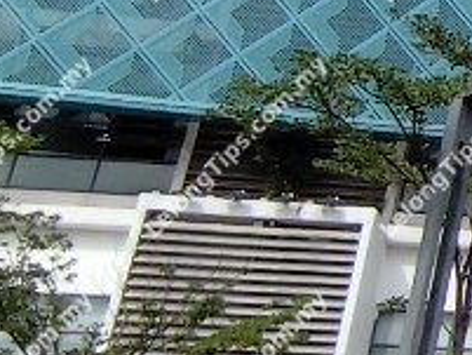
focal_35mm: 99
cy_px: -51
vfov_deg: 14.6
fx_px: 1351
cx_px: 1108
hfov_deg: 14.1
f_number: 2.2
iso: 50
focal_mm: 1.65
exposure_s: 1/1600
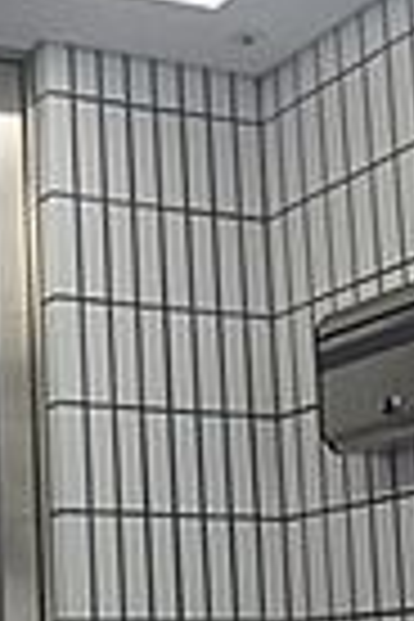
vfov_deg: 25.8
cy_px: 554
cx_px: -248
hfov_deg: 16.1
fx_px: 1311
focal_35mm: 76
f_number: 3.5
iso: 200
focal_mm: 3.7
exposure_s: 1/40
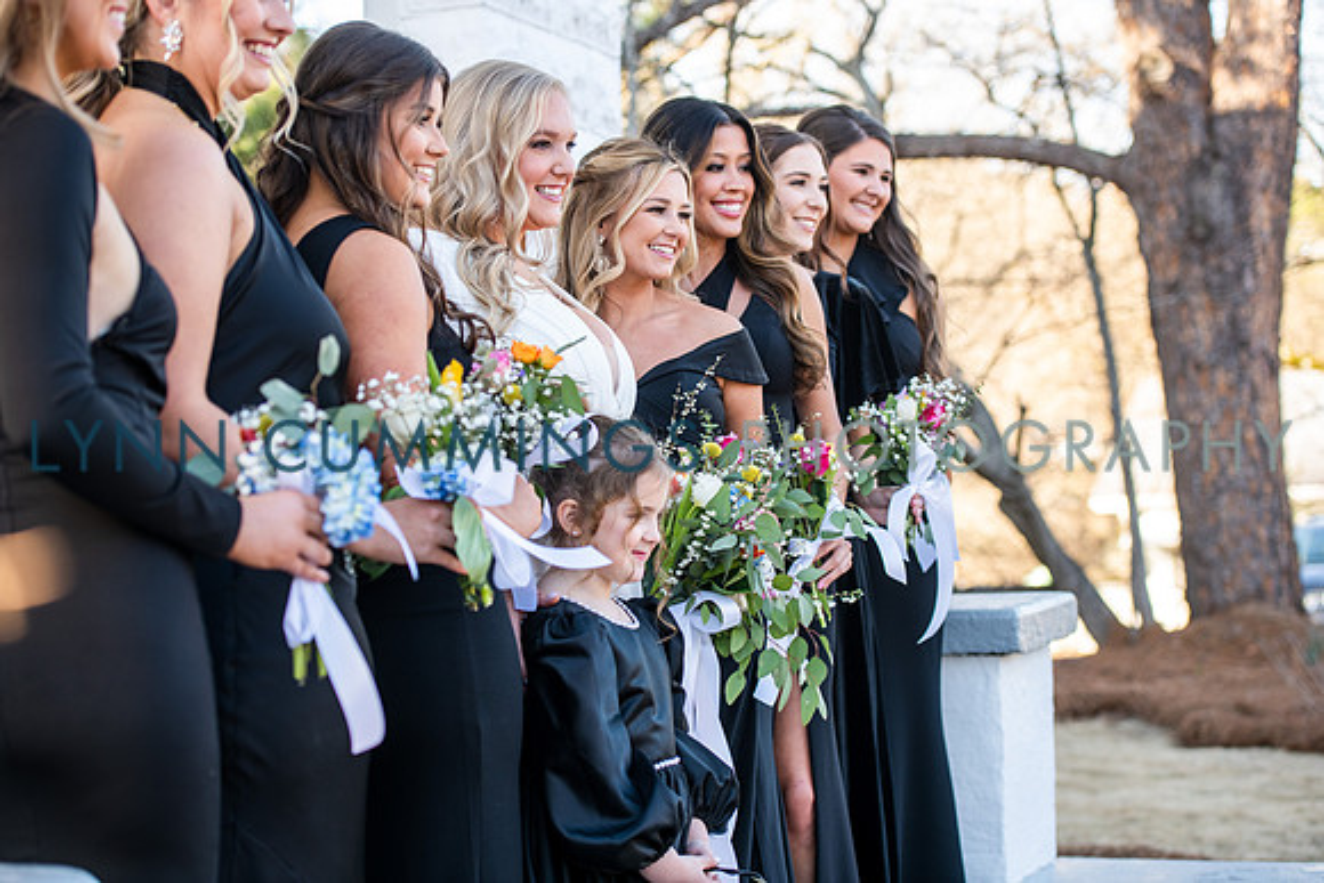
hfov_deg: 28.8
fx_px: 2575
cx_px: 662
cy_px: 442
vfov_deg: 19.5
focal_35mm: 70
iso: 200
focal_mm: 70
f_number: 3.5
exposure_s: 1/250
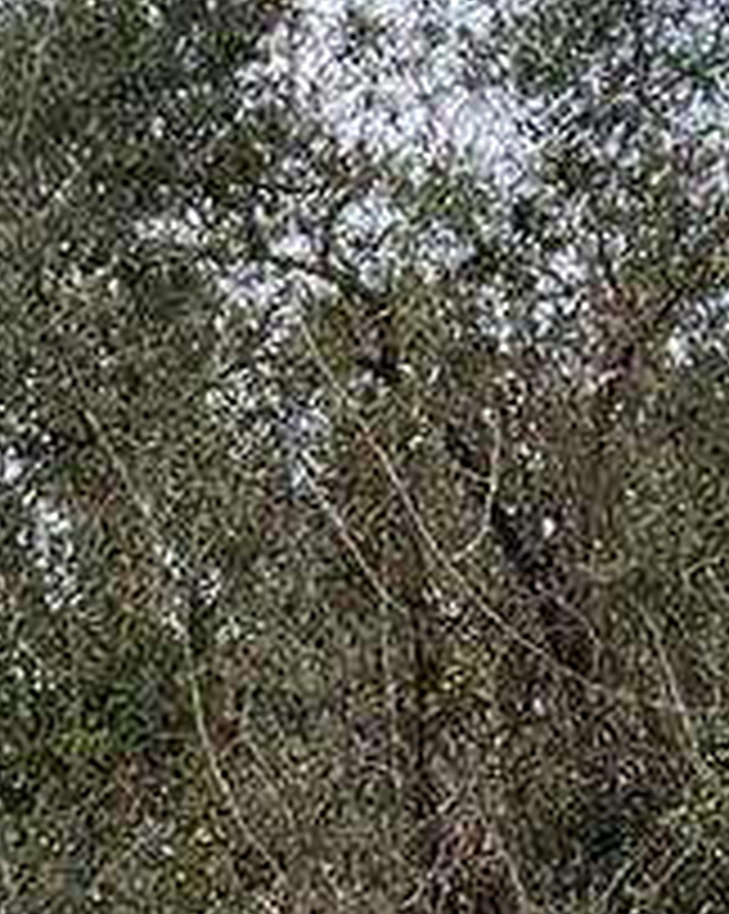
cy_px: 1436
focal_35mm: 150
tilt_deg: +4.6
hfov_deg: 10.1
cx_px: -162
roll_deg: -1.1
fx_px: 4052
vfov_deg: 12.2
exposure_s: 1/1344
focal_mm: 5.7
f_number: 1.5
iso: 50
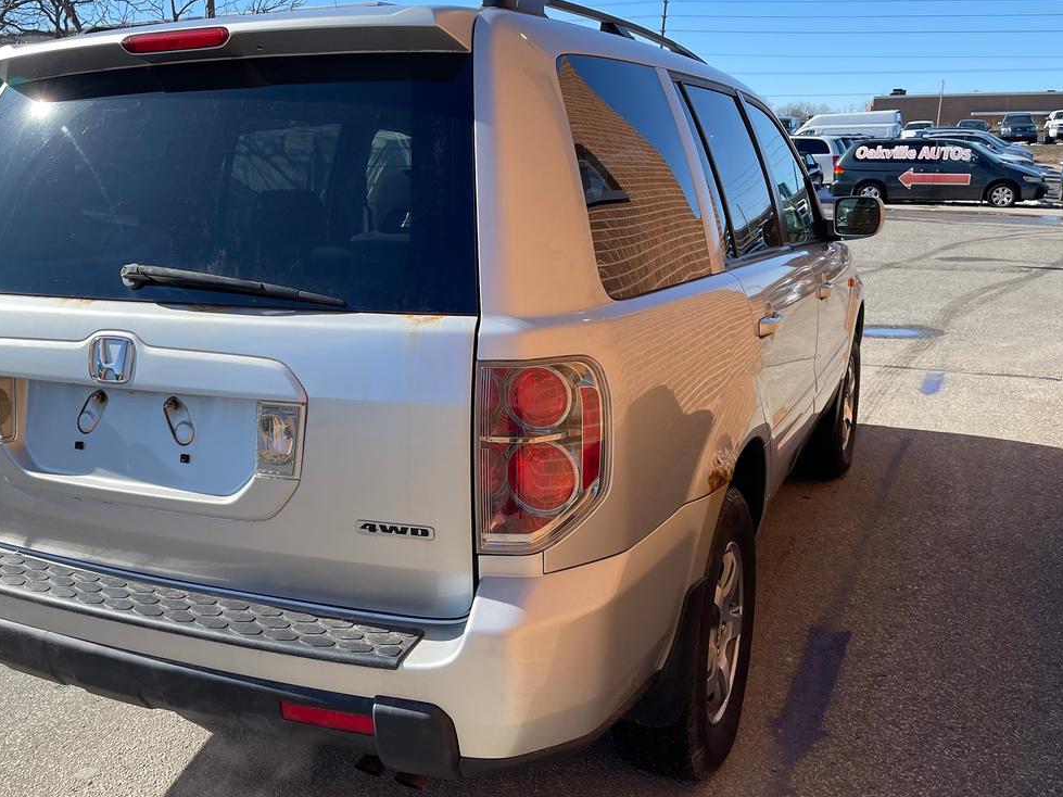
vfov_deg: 41.8
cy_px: 415
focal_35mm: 34
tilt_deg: -13.3
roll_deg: +1.4
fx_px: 1044
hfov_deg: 53.5
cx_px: 414
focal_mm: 5.1
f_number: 1.6
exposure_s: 1/2488
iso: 32
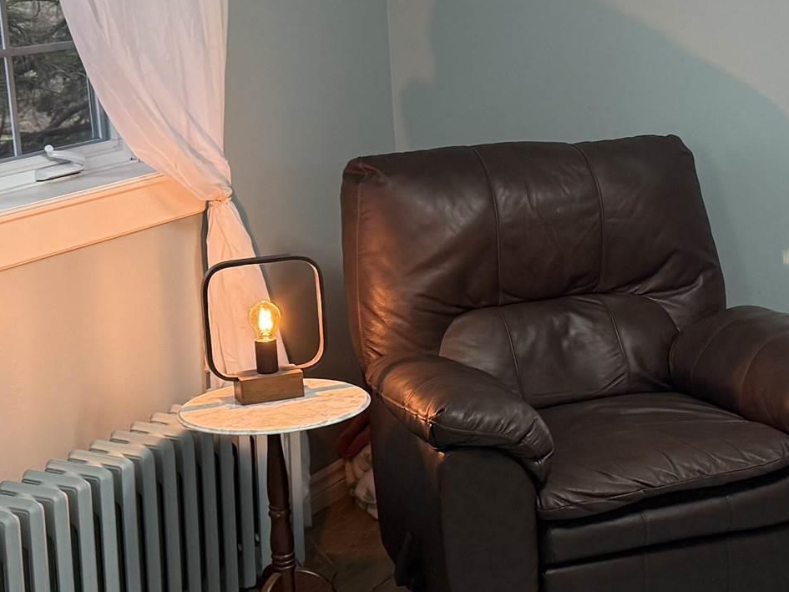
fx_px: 1778
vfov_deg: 18.9
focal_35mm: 78
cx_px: 545
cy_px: 277
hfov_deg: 24.9
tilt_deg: -11.6
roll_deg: +1.5
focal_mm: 6.76
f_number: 1.78
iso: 250
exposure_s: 1/120
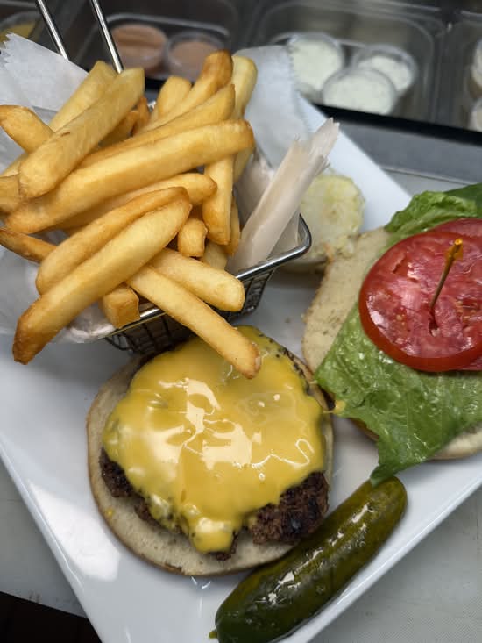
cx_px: 241
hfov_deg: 56.8
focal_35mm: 24
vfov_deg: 71.6
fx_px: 445
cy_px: 322
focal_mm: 6.76
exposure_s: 1/120
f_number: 1.78
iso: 50
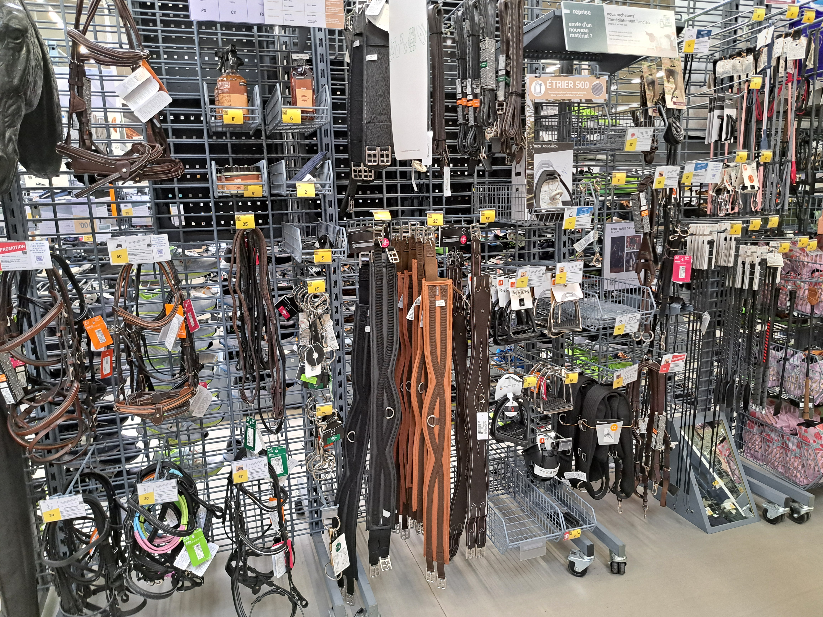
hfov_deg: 71.6
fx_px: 571
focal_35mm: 24
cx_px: 412
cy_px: 308
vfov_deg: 56.8
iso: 160
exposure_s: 1/50
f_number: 1.8
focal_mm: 5.23
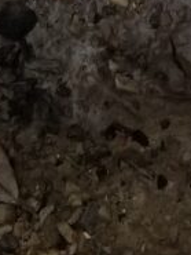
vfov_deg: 10.9
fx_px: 1058
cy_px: -415
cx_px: 333
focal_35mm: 144
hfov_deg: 9.8
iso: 200
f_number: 1.7
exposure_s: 1/26
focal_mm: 4.3
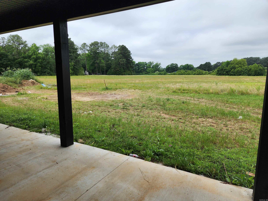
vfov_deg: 58.9
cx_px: 134
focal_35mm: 23
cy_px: 100
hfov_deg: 73.9
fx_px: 178
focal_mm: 6.4
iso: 12
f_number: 1.8
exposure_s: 1/890
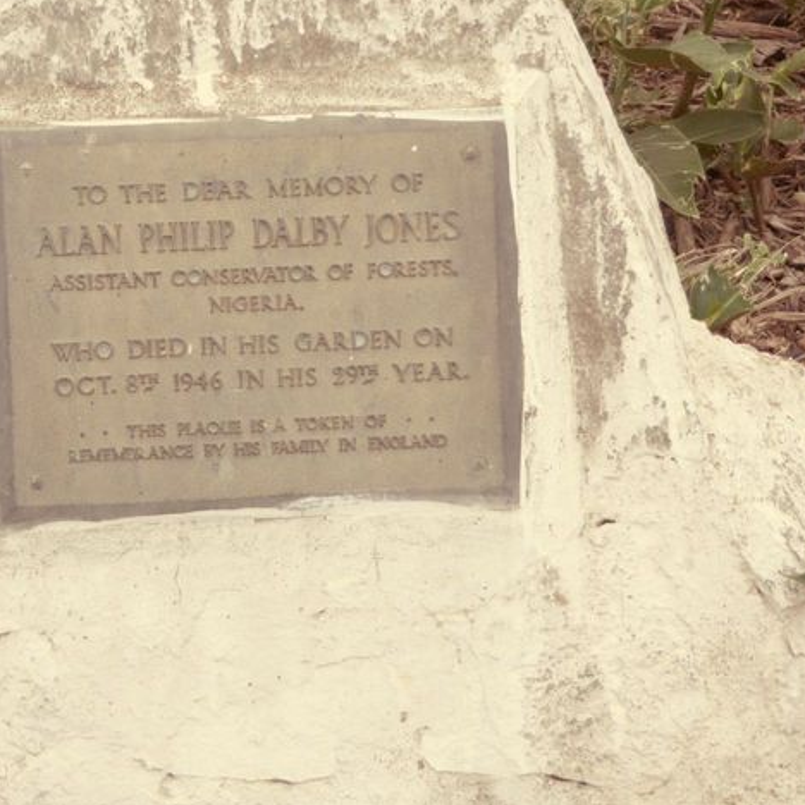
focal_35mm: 136
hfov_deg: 12.8
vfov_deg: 12.8
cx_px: 191
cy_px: 311
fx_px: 3578
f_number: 4.9
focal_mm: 16.1
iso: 80
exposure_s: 1/200
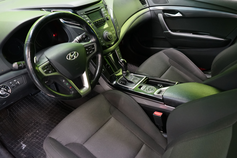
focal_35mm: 29
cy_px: 79
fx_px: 191
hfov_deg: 63.7
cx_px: 118
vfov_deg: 45.0
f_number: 5
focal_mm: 29
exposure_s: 1/20
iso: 2500
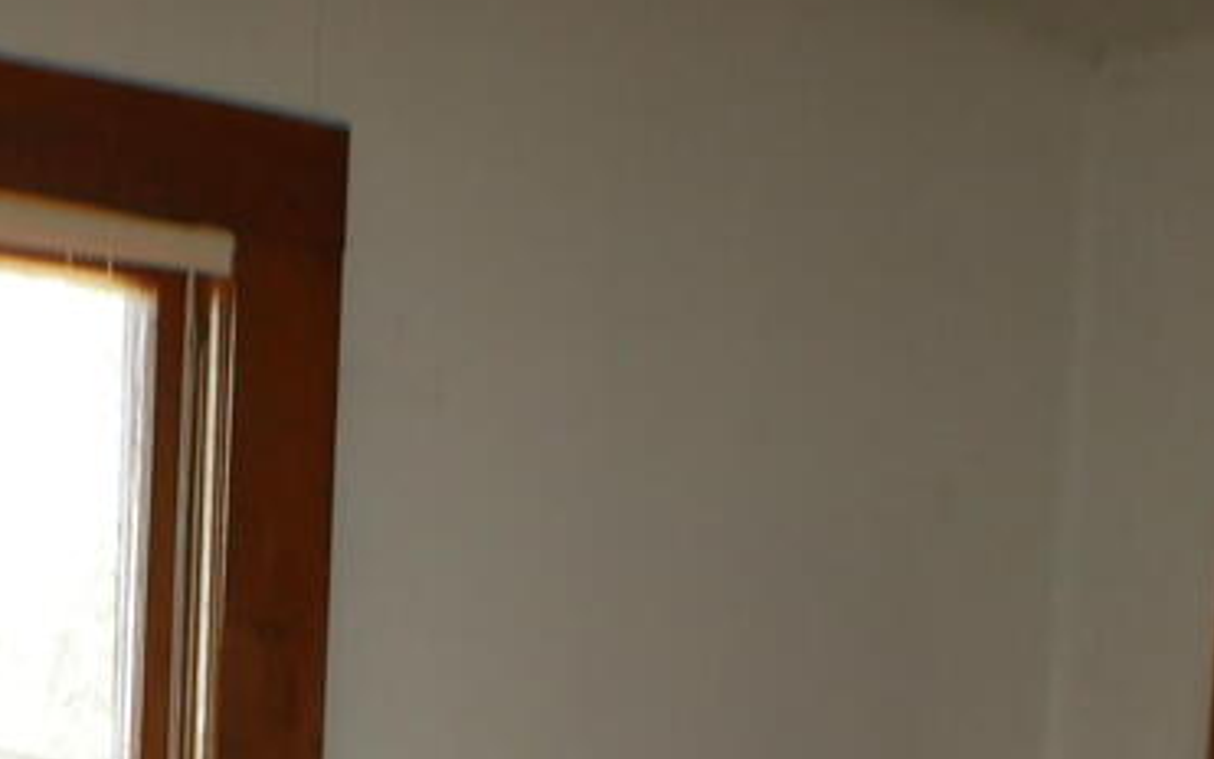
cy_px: 1662
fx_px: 3805
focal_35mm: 115
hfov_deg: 18.0
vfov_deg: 10.2
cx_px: 301
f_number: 3.5
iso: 500
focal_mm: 14
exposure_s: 1/60
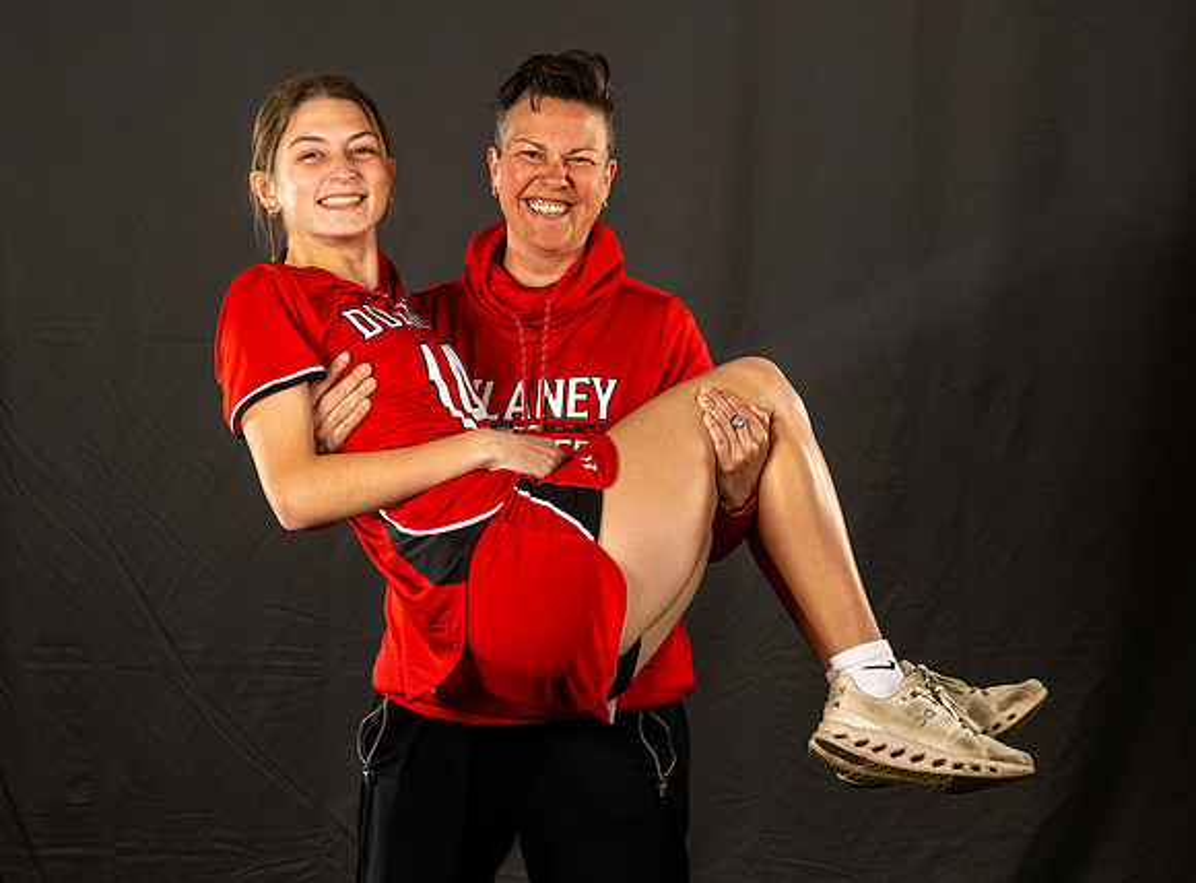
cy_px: 366
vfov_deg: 12.2
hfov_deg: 16.5
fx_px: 4121
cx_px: 614
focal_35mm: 120
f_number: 6.3
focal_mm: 91
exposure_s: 1/160
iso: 160
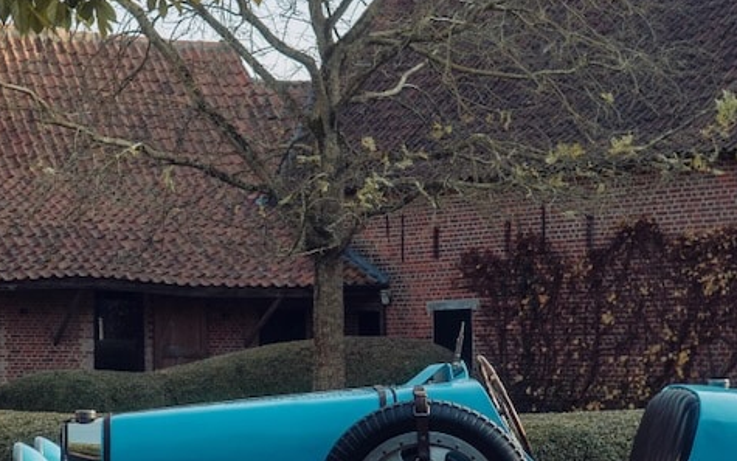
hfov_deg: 21.4
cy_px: 255
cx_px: 154
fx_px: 1928
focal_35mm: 96
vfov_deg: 13.6
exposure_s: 1/160
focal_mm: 35
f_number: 6.3
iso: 400
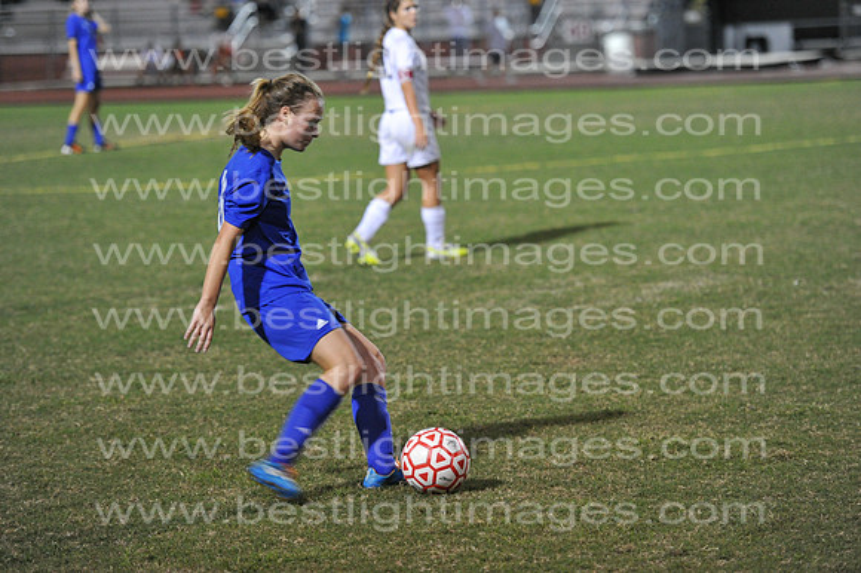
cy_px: 286
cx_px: 430
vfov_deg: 9.8
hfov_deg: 14.7
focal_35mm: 140
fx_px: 3346
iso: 5000
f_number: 3.2
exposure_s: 1/400
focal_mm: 140
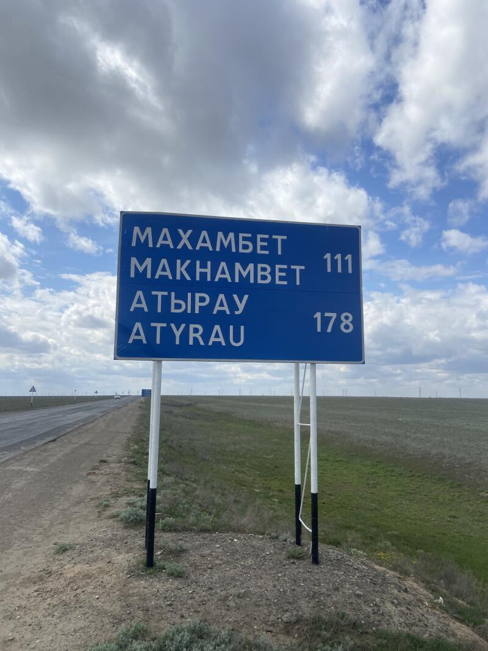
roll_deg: +0.2
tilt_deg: +6.4
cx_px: 244
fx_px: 489
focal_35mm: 26
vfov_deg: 67.3
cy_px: 326
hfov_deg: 53.1
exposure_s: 1/5236
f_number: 1.8
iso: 32
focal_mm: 4.25
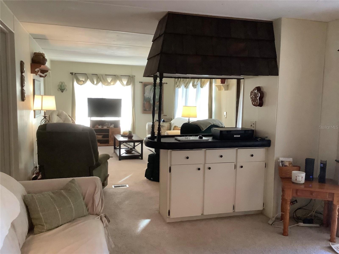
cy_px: 127
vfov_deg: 45.4
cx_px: 170
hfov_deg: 58.4
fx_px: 304
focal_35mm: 31
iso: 250
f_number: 2.4
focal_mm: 3.3
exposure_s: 1/60
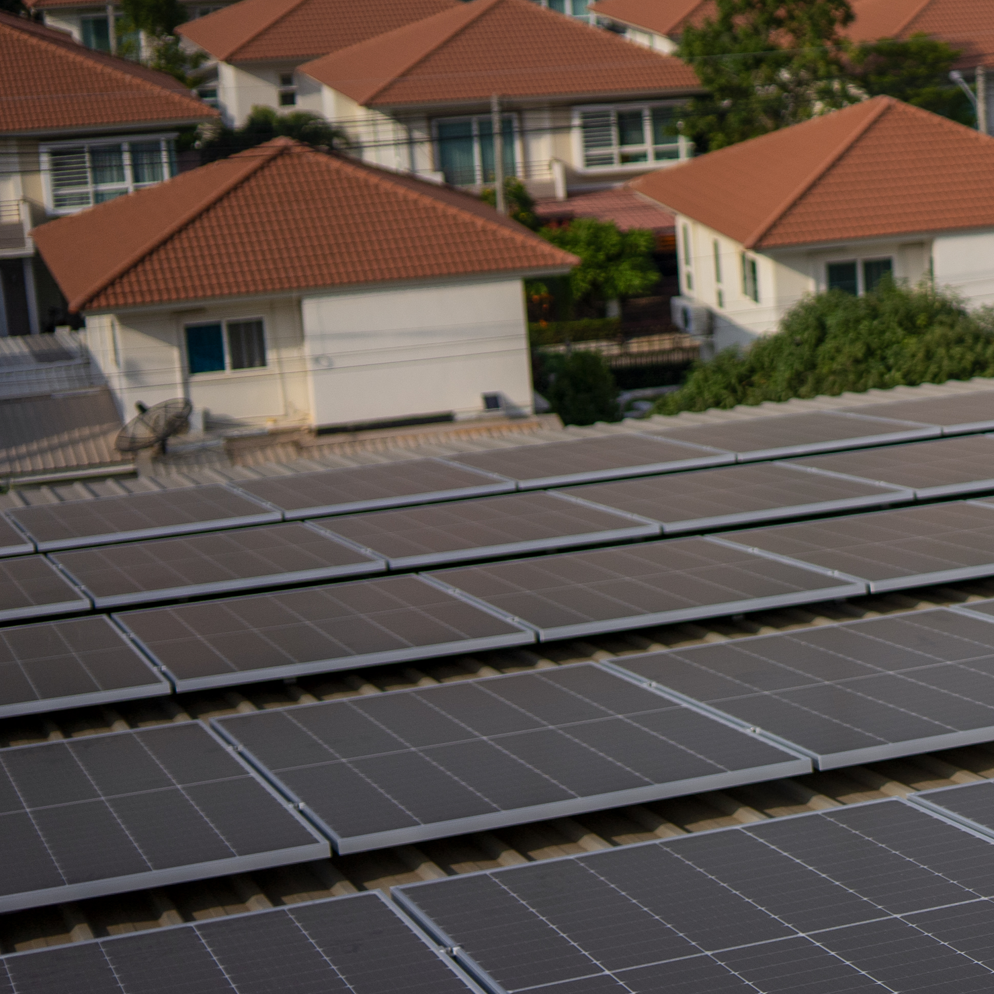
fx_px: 2989
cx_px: 1496
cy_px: 474
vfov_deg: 18.9
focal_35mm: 92
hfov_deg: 17.1
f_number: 2.8
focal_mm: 35
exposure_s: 1/3200
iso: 100
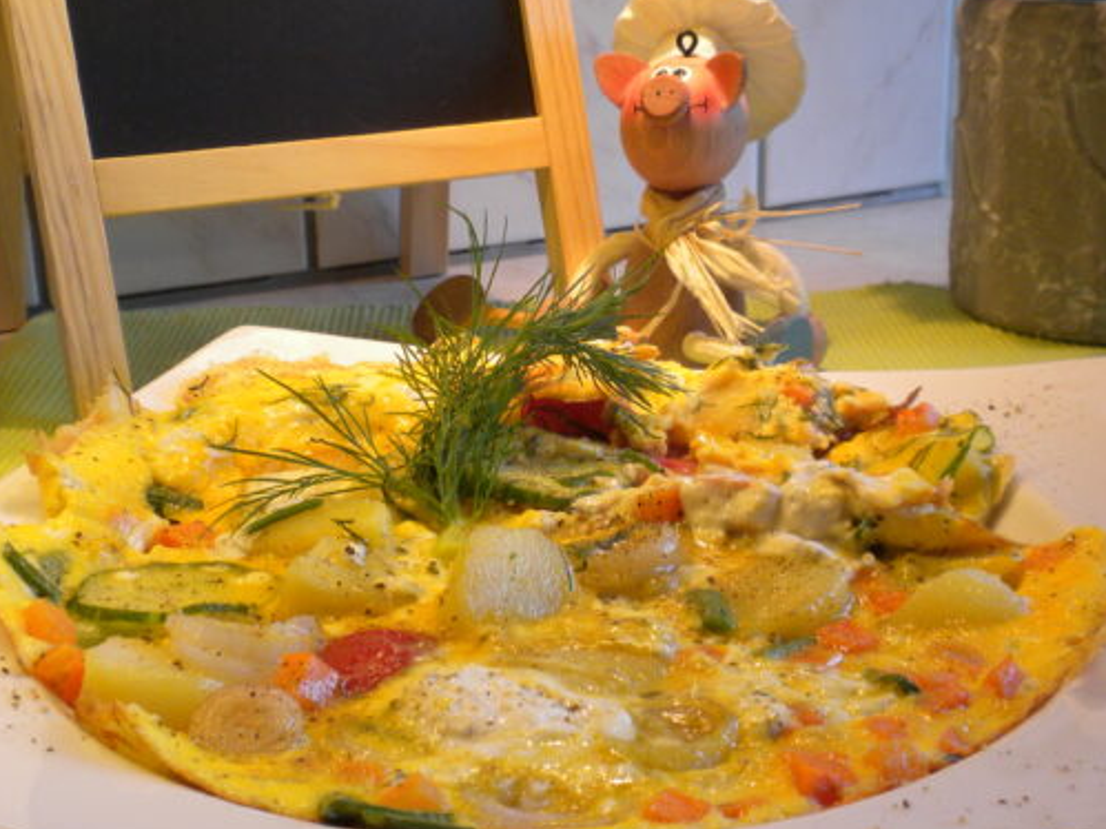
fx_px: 1821
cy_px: 397
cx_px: 508
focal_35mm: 57
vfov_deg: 25.6
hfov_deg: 33.8
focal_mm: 6.6
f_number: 3.5
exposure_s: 1/55
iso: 142
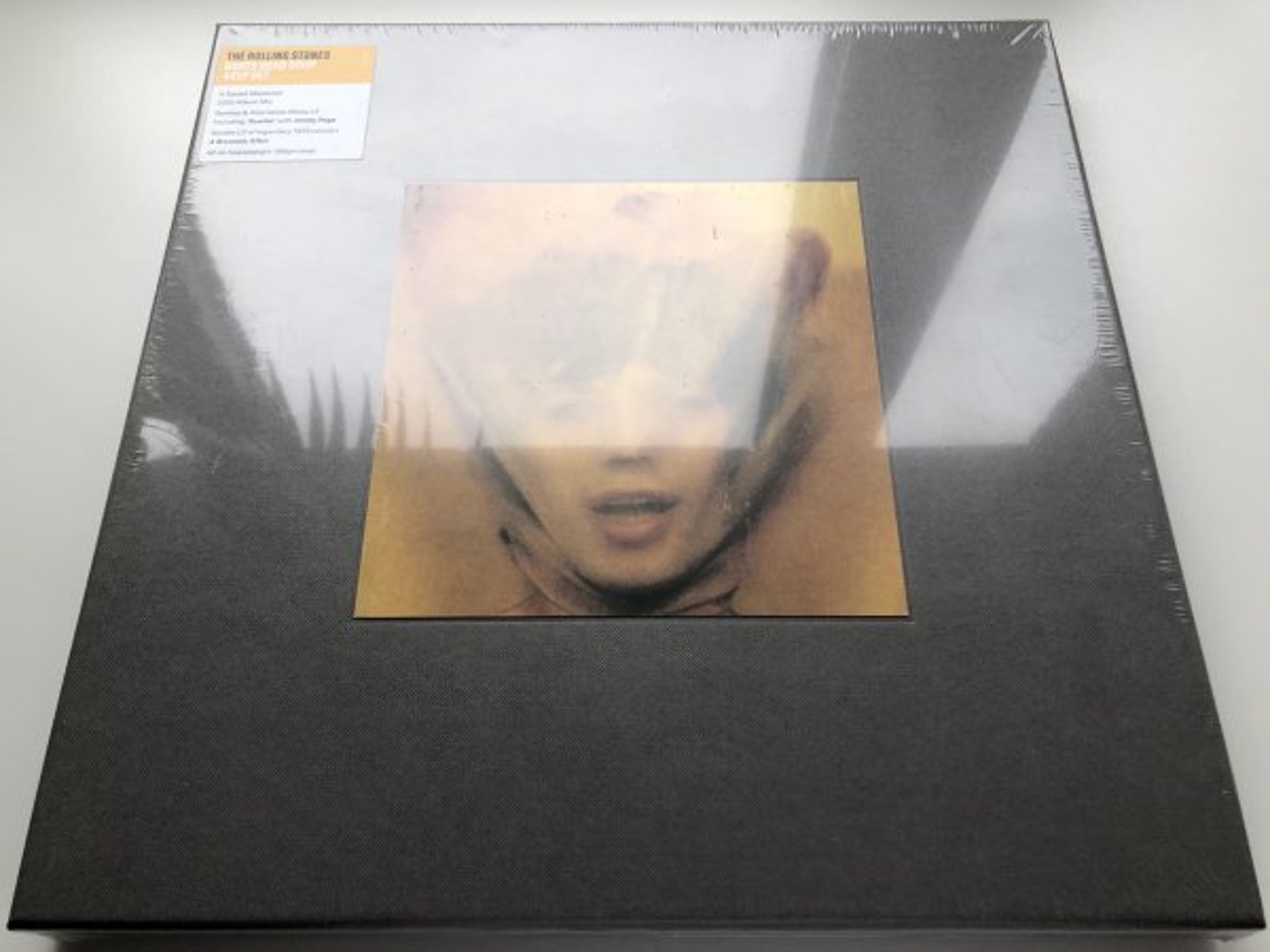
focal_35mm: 28
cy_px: 476
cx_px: 635
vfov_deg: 49.7
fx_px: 1027
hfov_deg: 63.4
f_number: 1.8
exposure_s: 1/345
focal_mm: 3.99
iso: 20
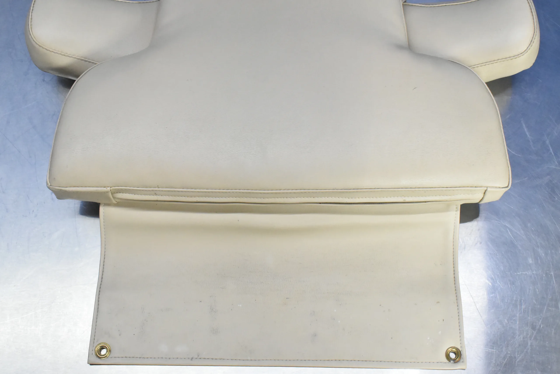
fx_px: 653
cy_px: 187
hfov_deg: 46.4
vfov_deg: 31.9
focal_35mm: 42
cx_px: 280
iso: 6400
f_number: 8
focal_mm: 28
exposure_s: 1/125
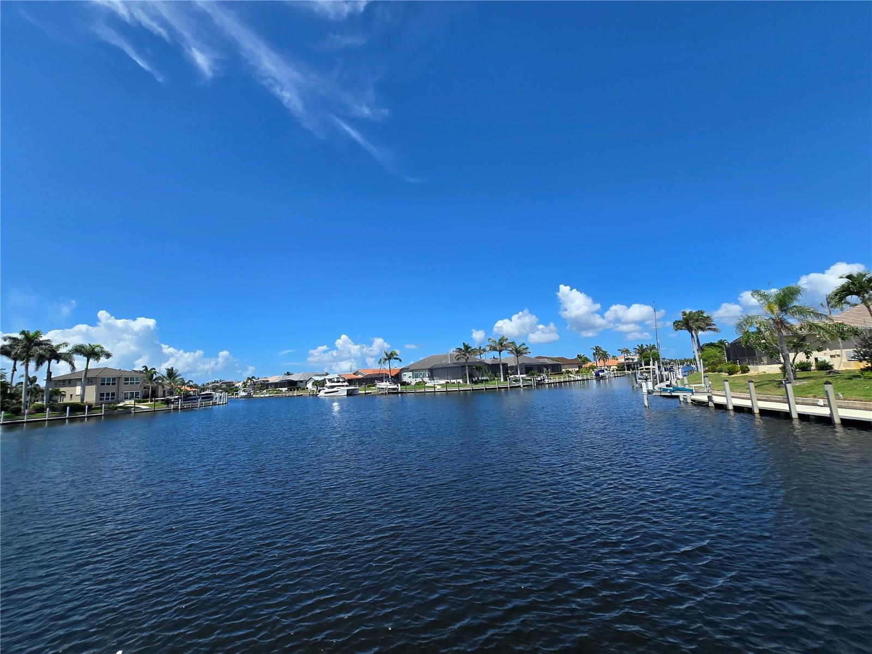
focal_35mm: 13
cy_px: 327
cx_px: 436
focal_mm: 2.2
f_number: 2.2
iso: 50
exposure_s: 1/2417
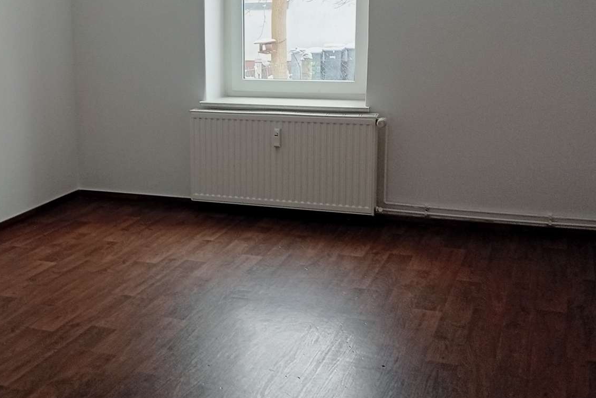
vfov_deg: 26.4
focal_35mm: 51
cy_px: 151
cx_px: 196
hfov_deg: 38.4
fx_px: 844
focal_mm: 3.98
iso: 171
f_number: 1.8
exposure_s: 1/50
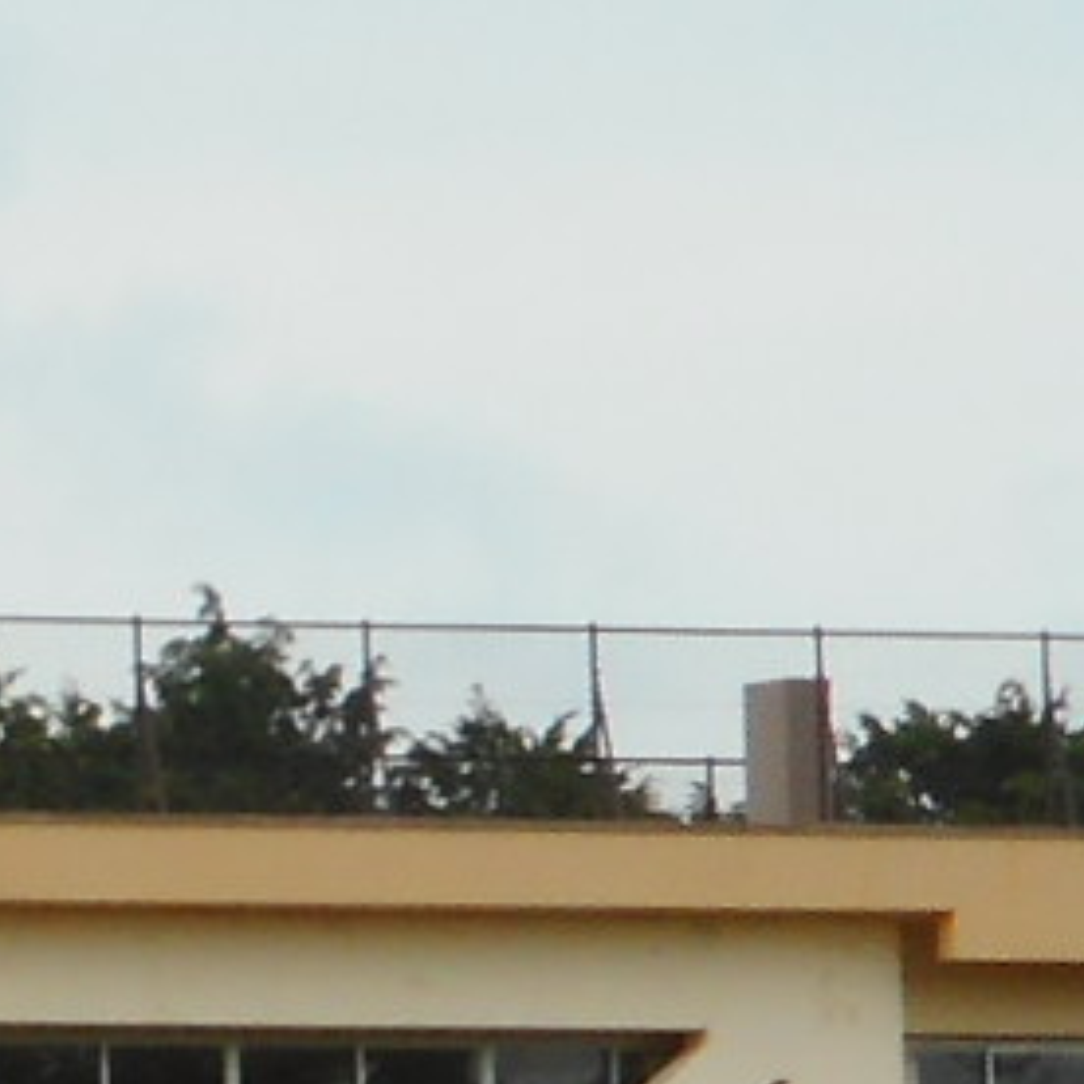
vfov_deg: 2.7
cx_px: -2184
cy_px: 2207
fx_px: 22958
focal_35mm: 648
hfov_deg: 2.7
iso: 80
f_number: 5.6
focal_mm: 15.9
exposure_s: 1/60
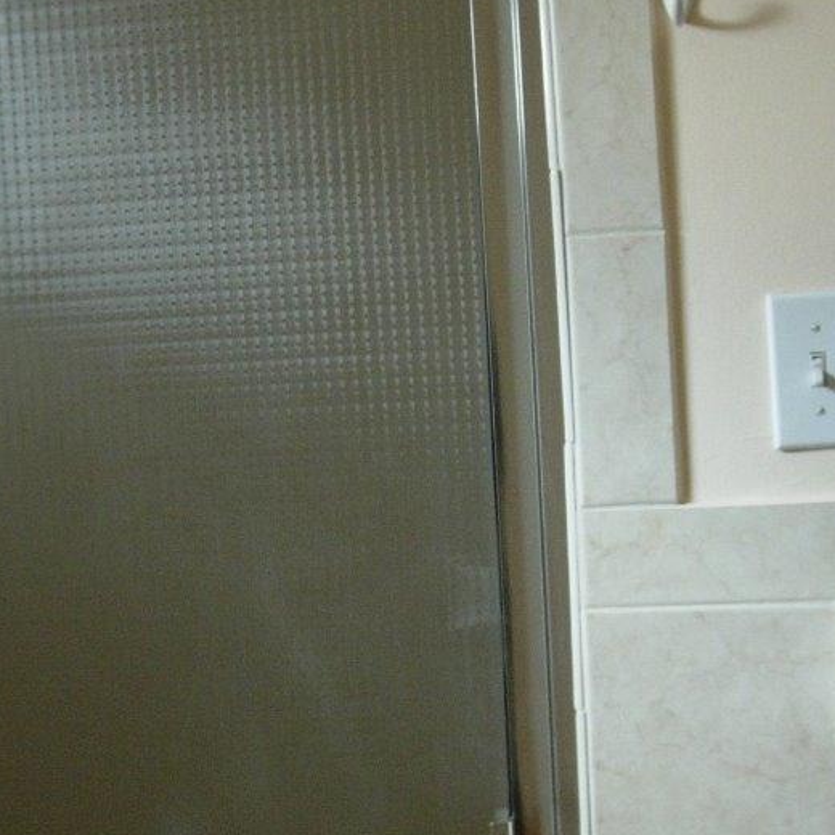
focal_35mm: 93
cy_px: 674
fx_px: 2538
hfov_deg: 18.7
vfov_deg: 18.5
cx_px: 321
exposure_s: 1/32
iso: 149
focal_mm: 7.8
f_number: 2.8
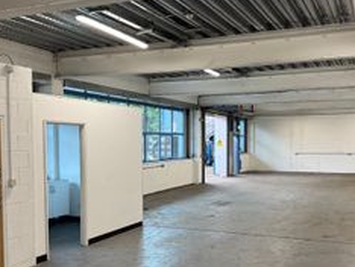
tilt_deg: -2.8
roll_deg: +0.5
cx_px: 199
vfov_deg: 35.1
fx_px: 421
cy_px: 162
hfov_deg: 45.6
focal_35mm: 41
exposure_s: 1/100
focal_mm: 6.76
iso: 125
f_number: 1.78
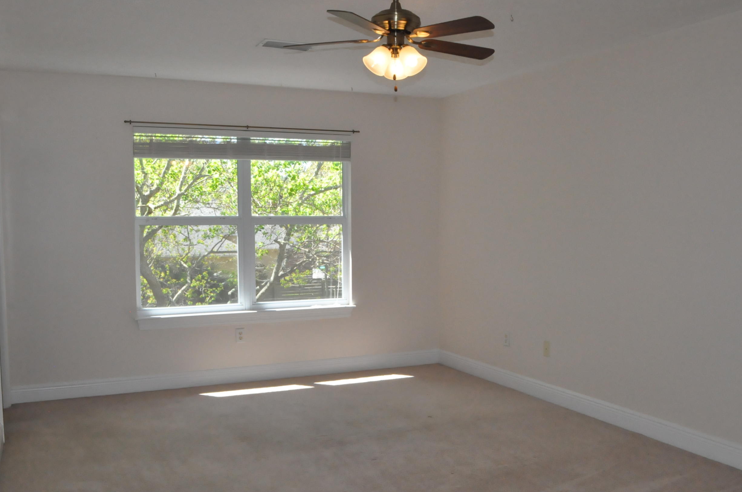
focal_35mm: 33
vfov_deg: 39.8
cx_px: 376
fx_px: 679
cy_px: 270
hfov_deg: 57.3
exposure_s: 1/200
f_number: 16
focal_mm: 18
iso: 3200
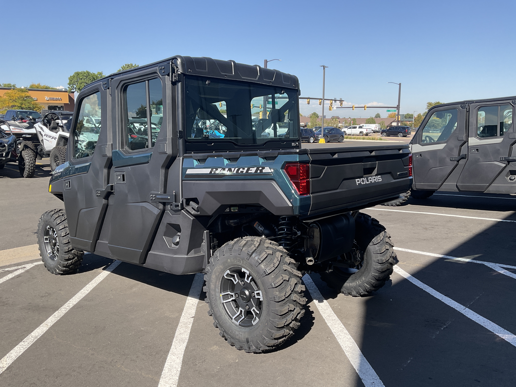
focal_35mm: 29
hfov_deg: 61.7
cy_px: 194
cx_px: 258
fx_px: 432
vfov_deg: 48.2
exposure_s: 1/1098
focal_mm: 3
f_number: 1.8
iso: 16
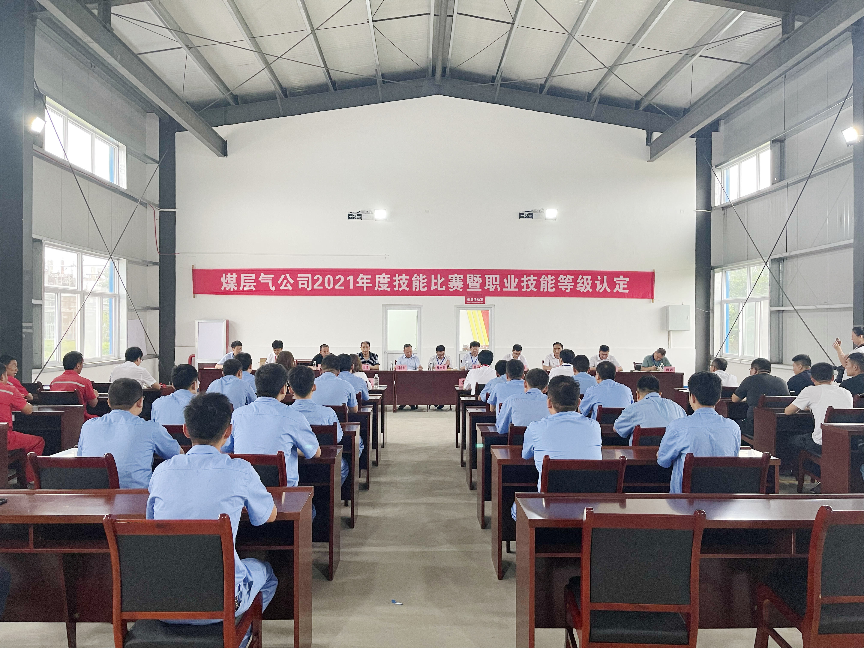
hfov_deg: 67.3
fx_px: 649
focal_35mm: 26
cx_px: 432
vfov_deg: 53.1
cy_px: 324
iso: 200
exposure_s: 1/50
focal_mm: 5.1
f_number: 1.6
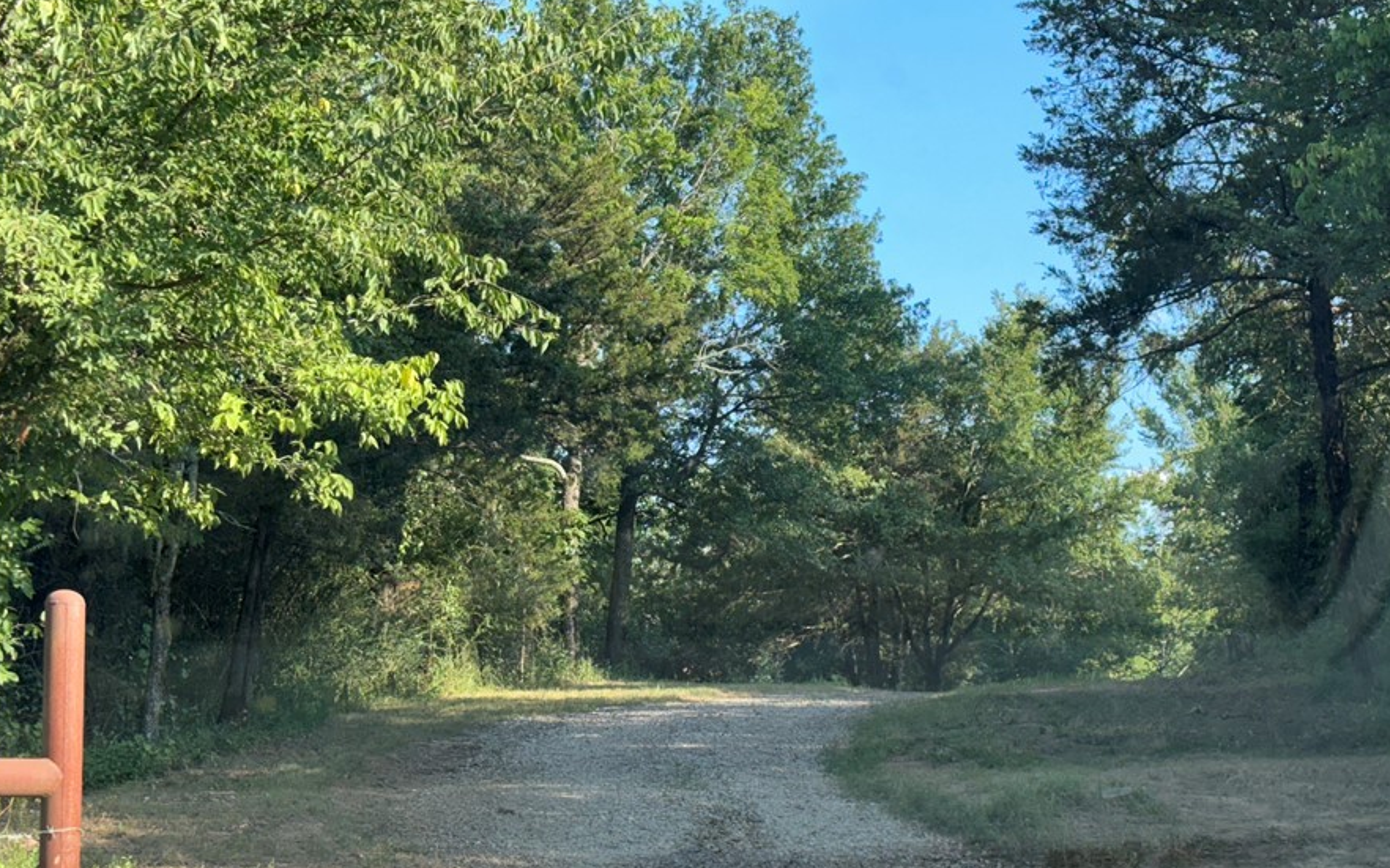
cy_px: 547
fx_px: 2424
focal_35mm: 64
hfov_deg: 32.0
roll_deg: -1.1
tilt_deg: +4.9
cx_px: 749
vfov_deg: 20.3
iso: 32
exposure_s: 1/325
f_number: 1.6
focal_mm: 5.96
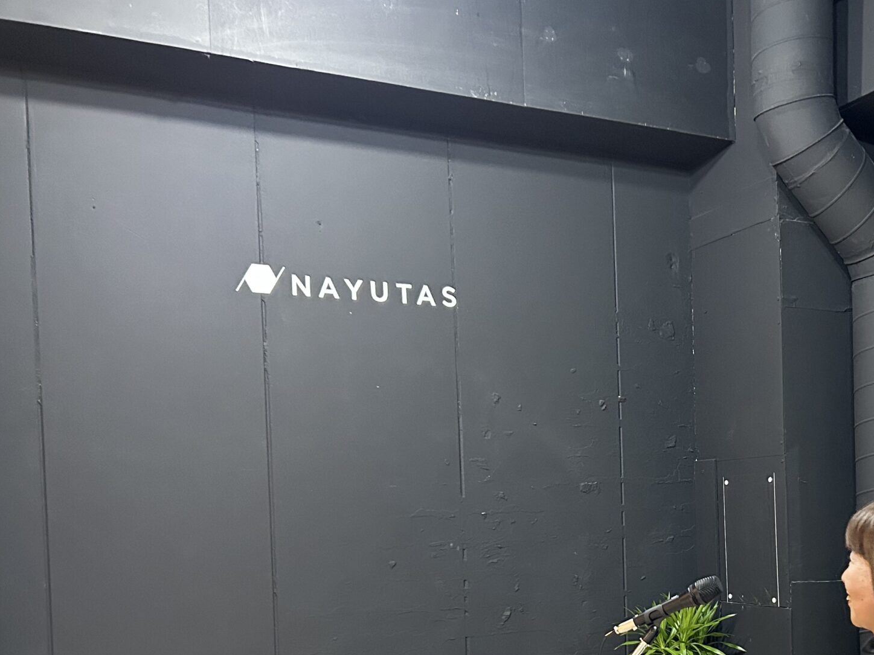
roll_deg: +2.0
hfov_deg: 40.1
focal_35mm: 46
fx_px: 1161
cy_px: 537
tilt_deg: -1.2
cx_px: 657
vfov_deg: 30.6
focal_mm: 5.7
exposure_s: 1/60
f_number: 1.5
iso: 500
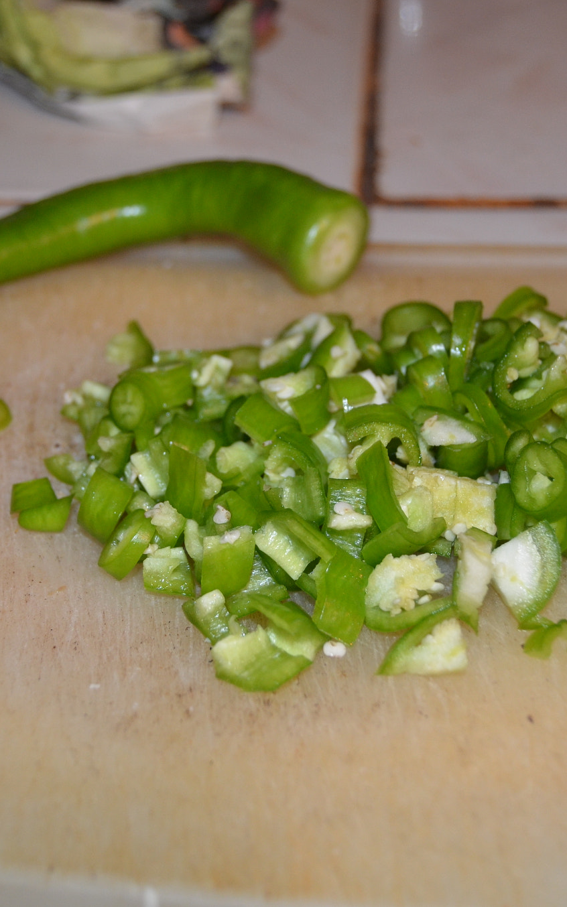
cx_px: 257
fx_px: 1484
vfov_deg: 34.0
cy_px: 454
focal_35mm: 60
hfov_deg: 21.6
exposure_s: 1/60
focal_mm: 26
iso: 640
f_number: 4
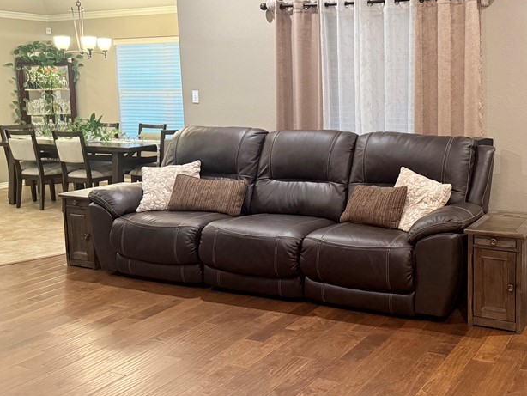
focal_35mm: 40
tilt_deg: -6.8
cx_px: 410
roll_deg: +0.0
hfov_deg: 44.8
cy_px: 158
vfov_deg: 35.9
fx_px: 609
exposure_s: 1/60
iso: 500
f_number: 1.78
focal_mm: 6.76
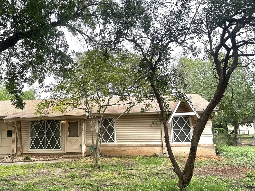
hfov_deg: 54.4
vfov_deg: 42.9
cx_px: 89
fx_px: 243
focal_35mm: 33
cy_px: 99
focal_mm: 6.76
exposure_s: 1/1010
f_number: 1.78
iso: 80
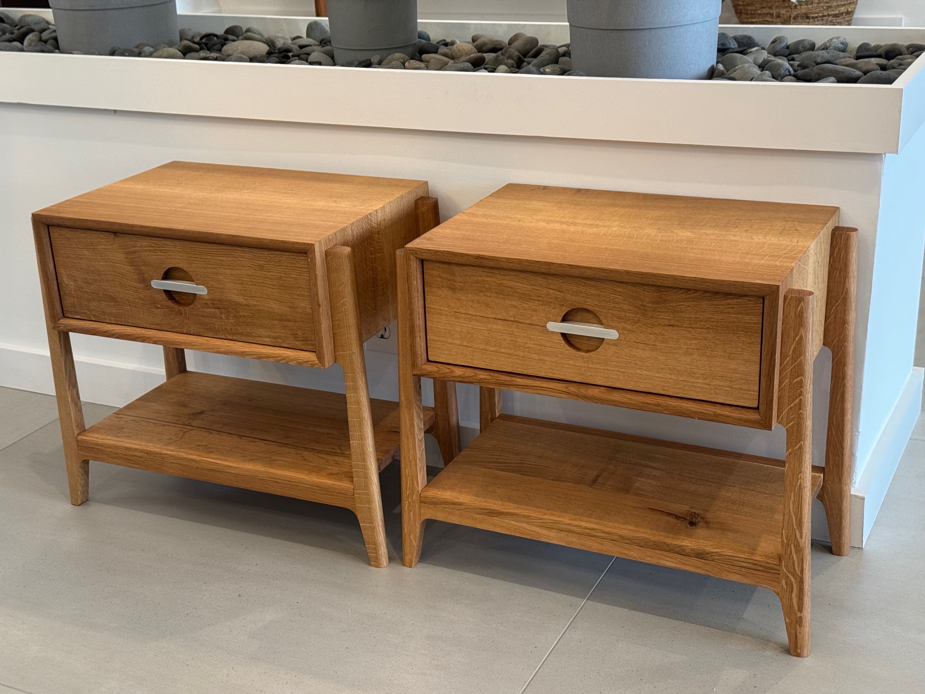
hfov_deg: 39.7
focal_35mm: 48
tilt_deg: -22.6
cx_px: 462
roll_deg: +3.4
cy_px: 347
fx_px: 1283
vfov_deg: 30.3
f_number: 1.78
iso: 250
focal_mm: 6.76
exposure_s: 1/60
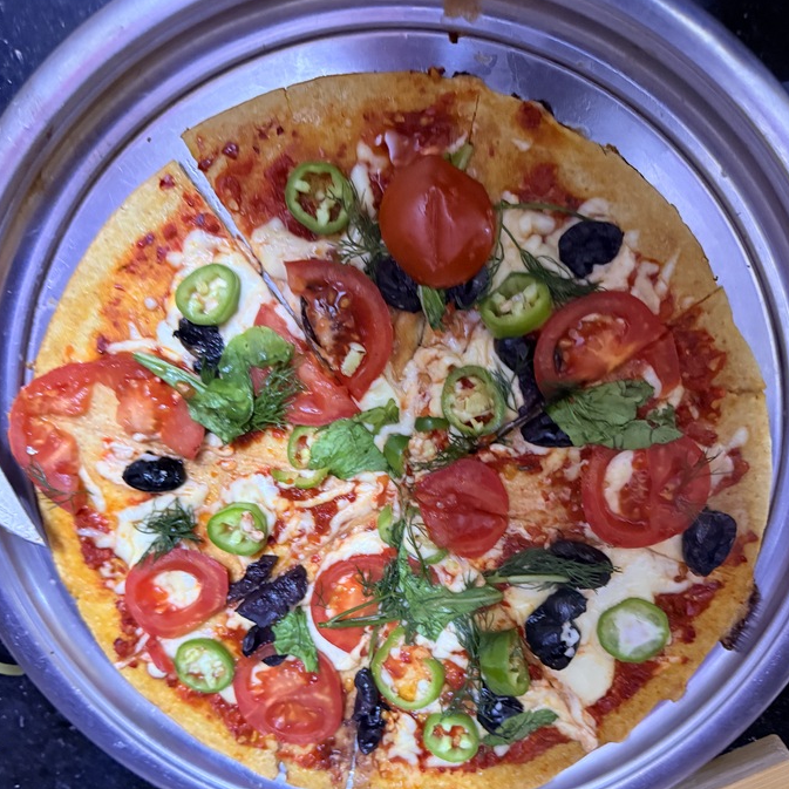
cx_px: 399
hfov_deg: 55.6
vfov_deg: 54.8
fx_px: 748
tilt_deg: -74.7
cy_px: 505
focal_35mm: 29
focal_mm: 6.76
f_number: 1.78
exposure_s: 1/40
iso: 800
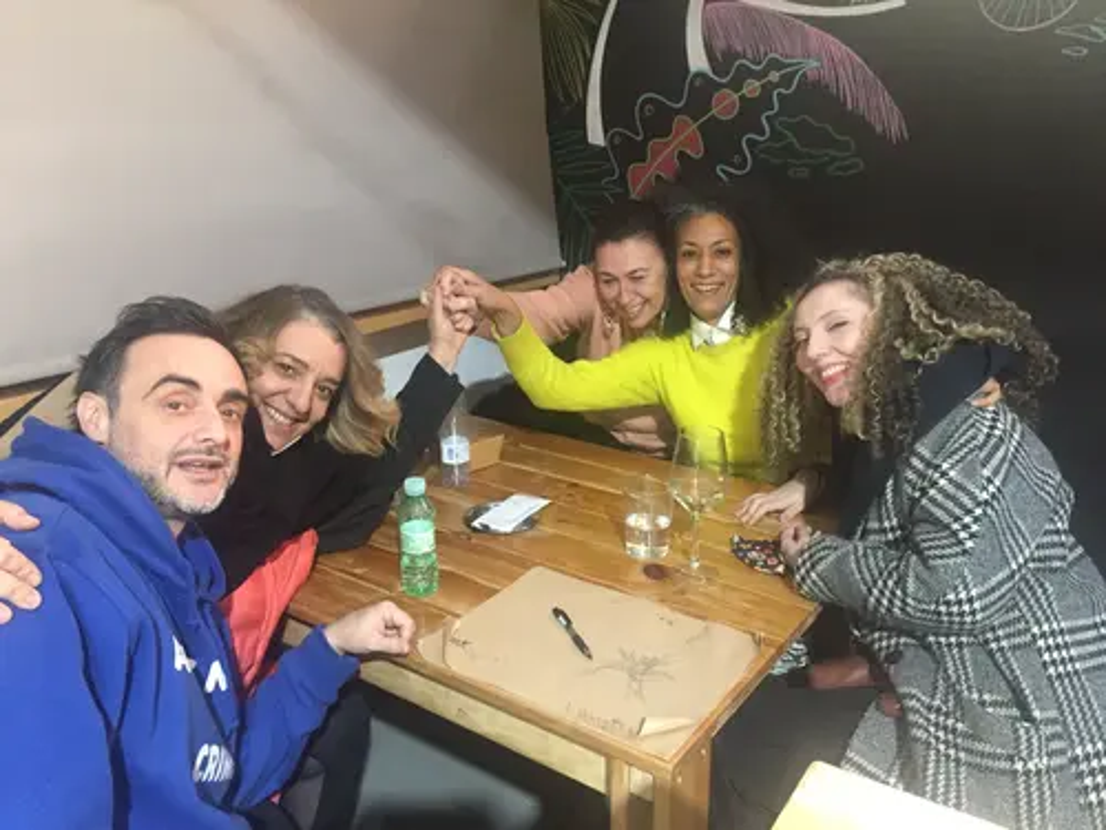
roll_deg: -0.8
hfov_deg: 61.7
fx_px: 927
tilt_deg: -17.2
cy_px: 415
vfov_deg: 48.2
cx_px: 553
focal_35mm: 29
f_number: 2.2
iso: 250
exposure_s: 1/25
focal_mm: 4.15
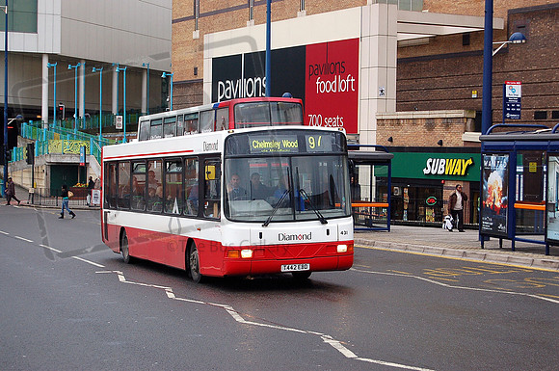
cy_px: 186
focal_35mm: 78
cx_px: 280
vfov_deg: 17.4
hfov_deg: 26.0
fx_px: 1209
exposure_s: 1/500
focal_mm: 52
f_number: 5.6
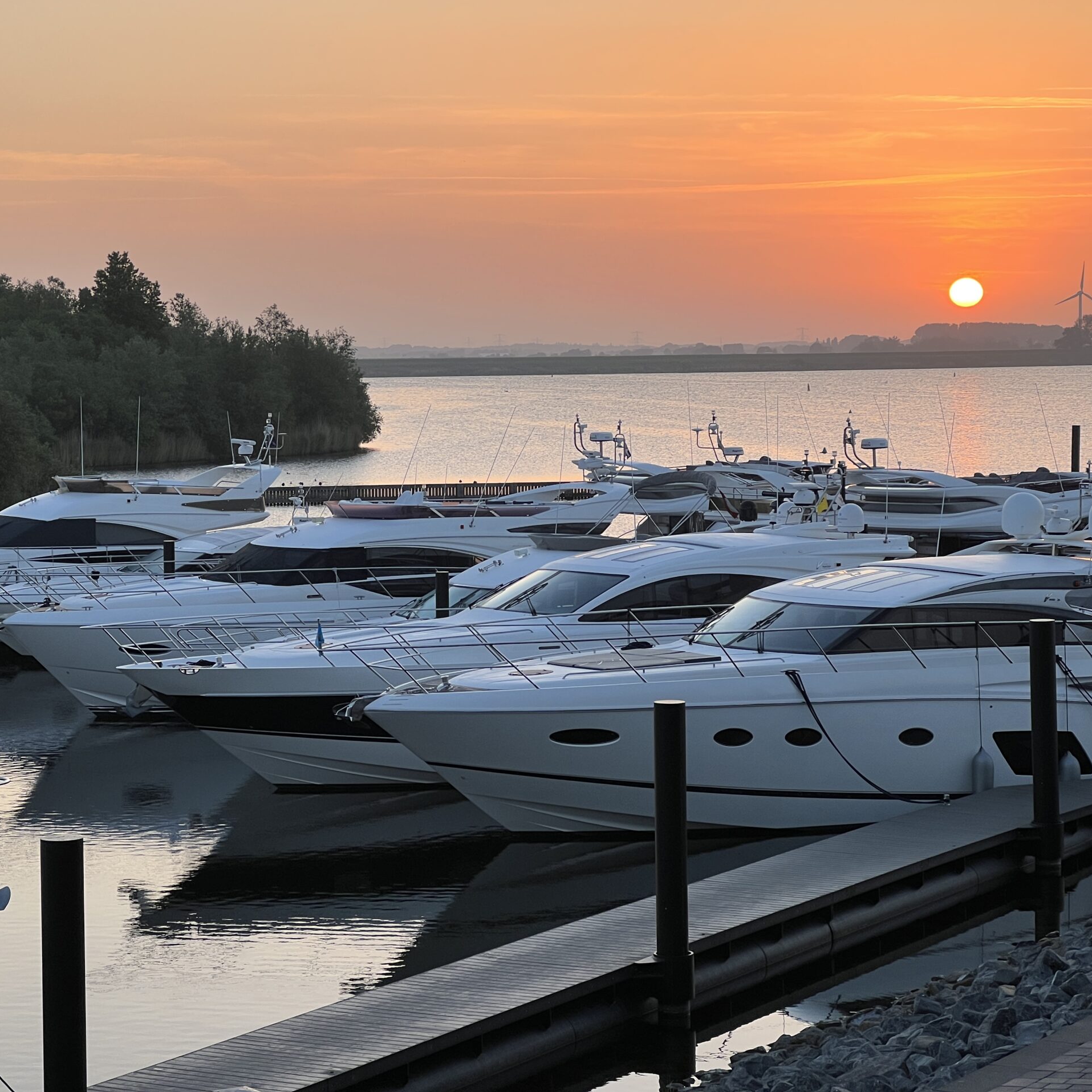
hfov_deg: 19.0
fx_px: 3248
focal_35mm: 91
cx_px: 373
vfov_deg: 19.1
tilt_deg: -2.6
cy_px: 546
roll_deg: +0.7
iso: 32
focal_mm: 9
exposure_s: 1/144
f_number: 2.8
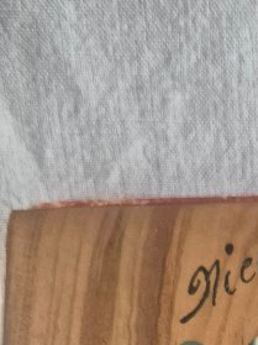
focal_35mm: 99
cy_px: 584
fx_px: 985
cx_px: 318
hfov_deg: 14.4
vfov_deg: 17.0
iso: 1250
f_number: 1.8
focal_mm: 5.4
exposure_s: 1/100
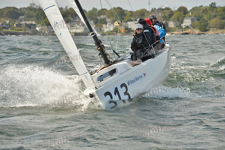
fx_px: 1000
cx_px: 112
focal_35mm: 160
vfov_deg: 8.6
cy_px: 75
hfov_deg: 12.8
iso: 400
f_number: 8
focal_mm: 160
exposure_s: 1/1600
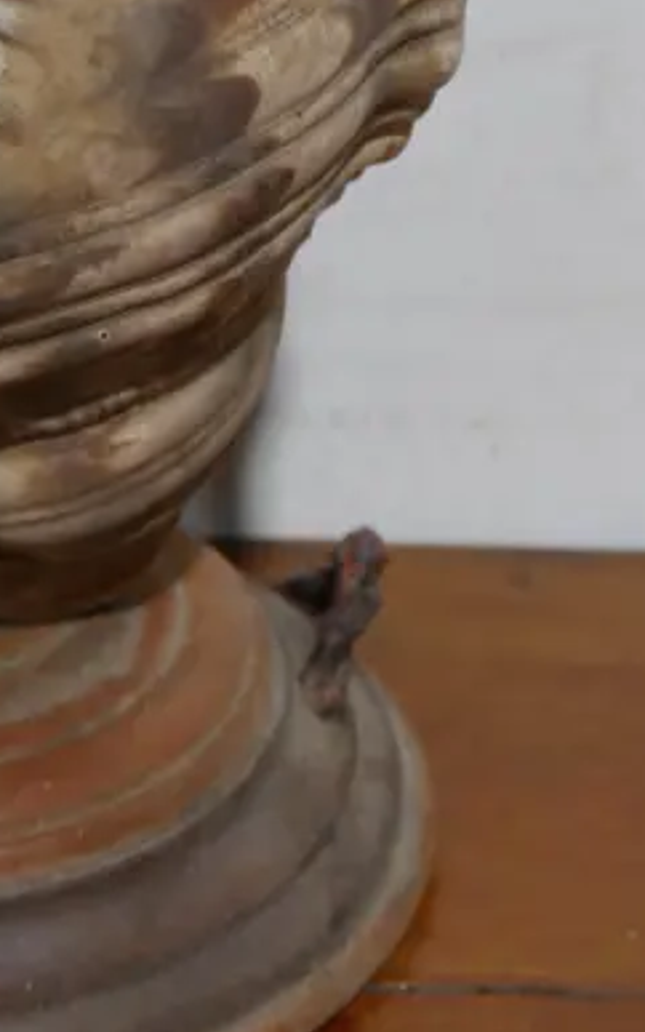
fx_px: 3627
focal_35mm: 129
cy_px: -141
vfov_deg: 15.7
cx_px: -61
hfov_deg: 10.1
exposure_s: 1/60
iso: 640
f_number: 5.1
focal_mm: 23
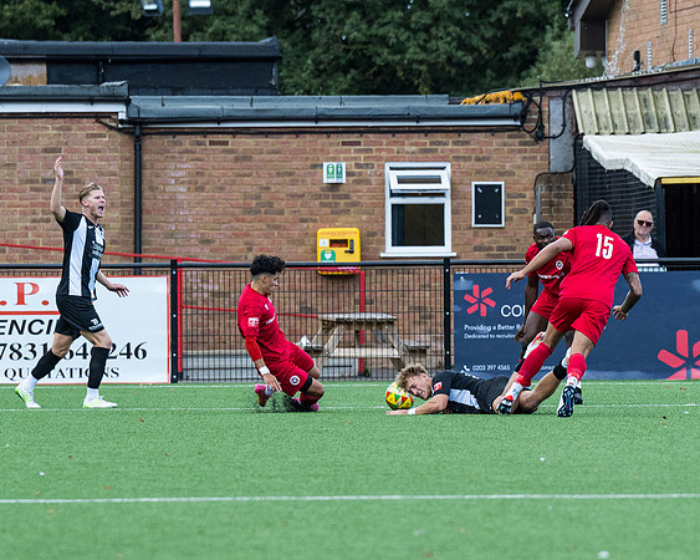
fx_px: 11436
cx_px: 480
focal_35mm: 552
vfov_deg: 2.8
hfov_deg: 3.5
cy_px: 334
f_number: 4
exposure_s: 1/2000
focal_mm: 200
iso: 500
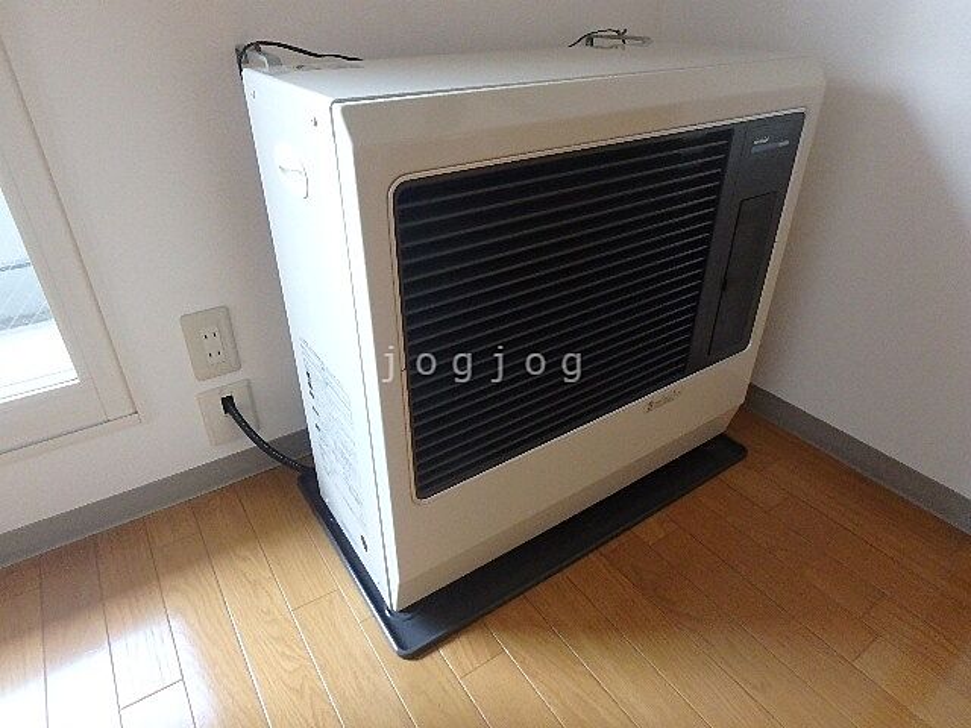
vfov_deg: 63.4
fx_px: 589
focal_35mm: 21
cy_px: 364
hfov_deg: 79.0
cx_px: 486
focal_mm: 3.7
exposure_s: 1/60
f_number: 3.5
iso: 800
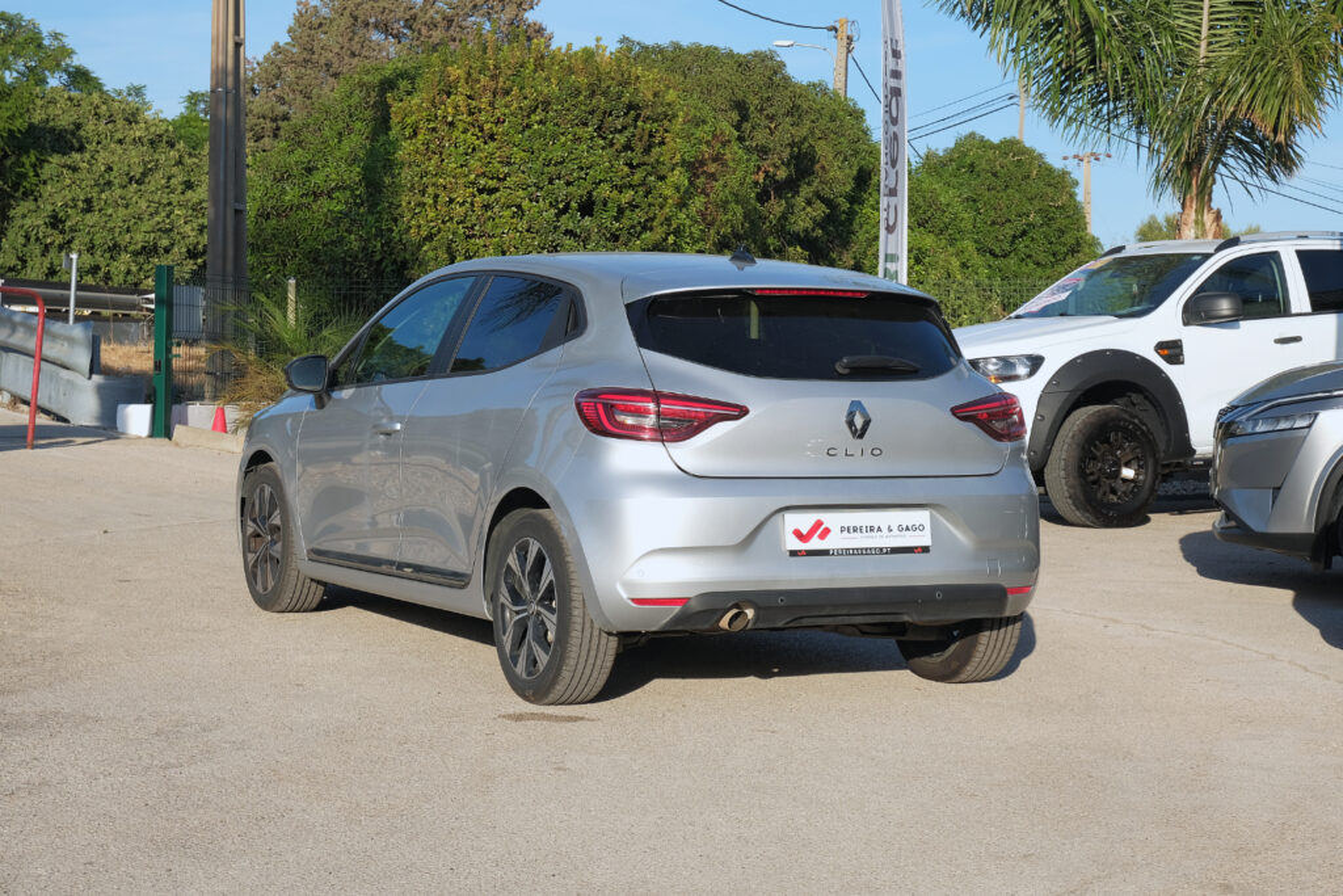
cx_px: 672
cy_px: 448
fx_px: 2537
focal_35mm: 68
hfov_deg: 29.7
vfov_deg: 20.0
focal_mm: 45
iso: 160
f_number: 9
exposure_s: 1/180
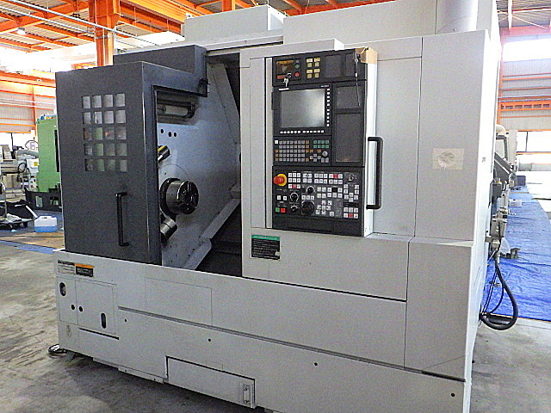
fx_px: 446
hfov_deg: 63.4
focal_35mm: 28
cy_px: 206
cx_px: 276
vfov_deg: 49.7
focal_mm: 5
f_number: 3.5
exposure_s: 1/45
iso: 800
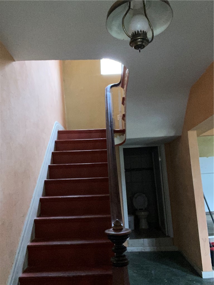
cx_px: 107
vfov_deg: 60.0
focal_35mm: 30
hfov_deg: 46.8
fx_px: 247
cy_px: 142
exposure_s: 1/34
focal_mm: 2.71
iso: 320
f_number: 2.2
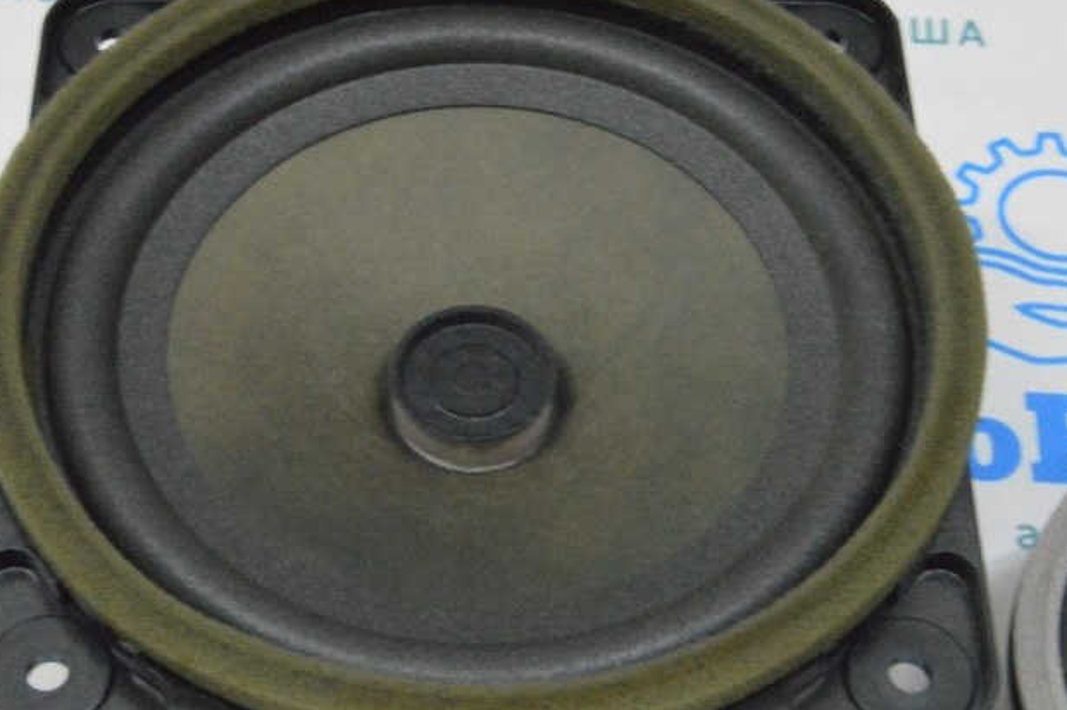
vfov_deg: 15.7
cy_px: 251
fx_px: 2572
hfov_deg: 23.4
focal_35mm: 87
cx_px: 443
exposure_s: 1/20
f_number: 20
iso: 6400
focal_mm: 35
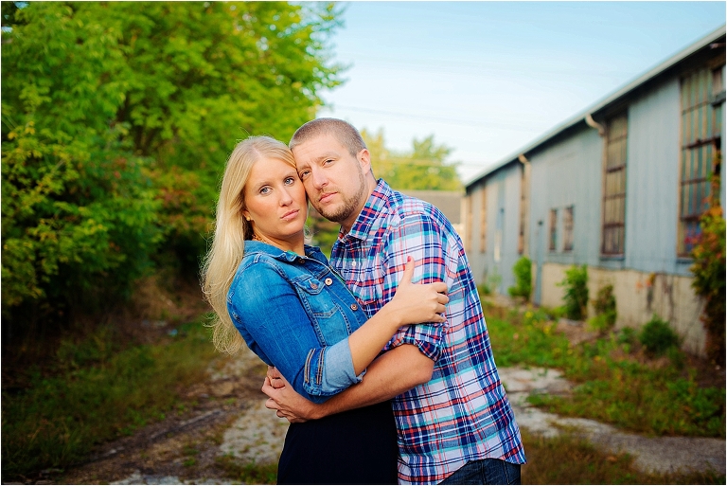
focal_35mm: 50
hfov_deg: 39.6
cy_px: 243
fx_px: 1010
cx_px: 364
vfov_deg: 27.0
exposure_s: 1/500
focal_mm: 50
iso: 200
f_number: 3.2
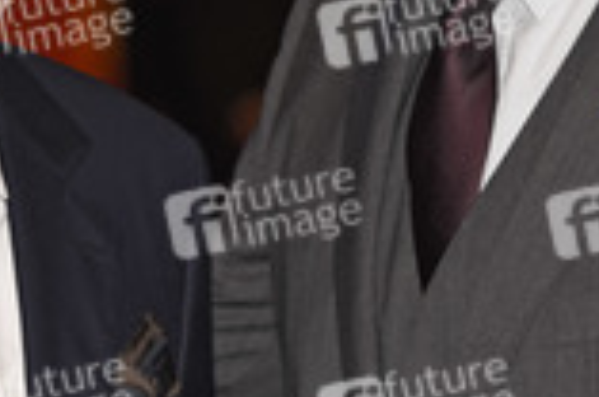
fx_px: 8037
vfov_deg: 2.8
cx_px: 315
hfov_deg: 4.3
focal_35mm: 484
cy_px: -73
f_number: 3.2
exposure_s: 1/500
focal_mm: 112
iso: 400
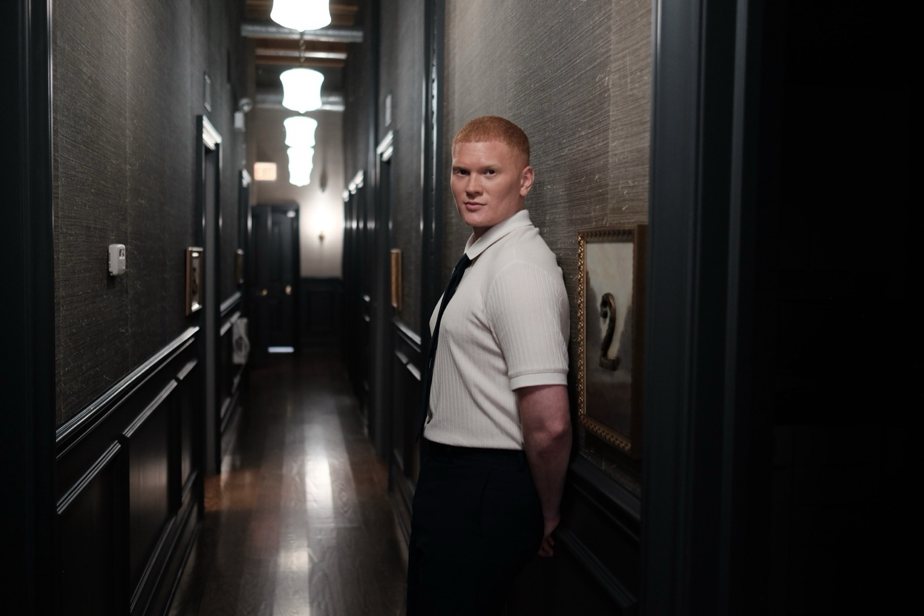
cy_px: 308
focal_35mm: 35
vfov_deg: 37.8
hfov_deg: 54.4
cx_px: 462
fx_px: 898
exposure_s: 1/125
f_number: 1.4
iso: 640
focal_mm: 23
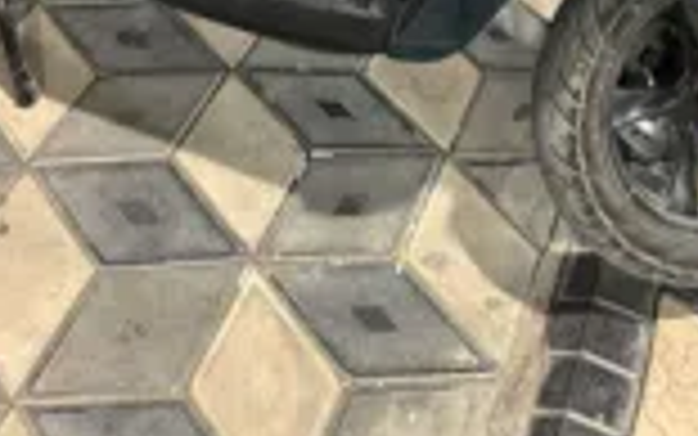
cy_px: -382
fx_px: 1351
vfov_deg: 15.4
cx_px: 288
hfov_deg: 28.9
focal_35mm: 71
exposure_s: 1/51
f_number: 1.6
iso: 400
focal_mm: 5.1
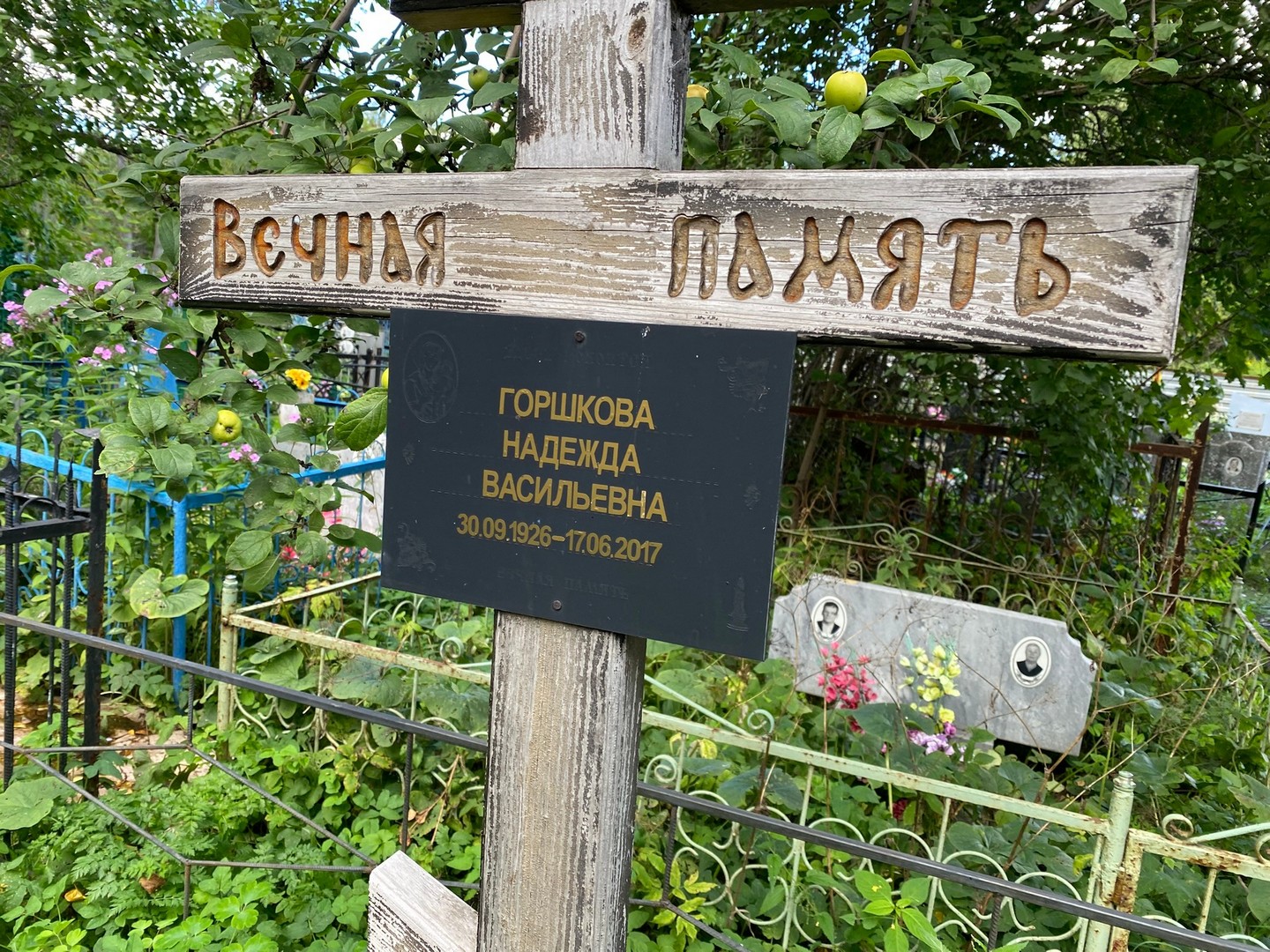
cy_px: 476
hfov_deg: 67.3
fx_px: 954
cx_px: 635
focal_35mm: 26
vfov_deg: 53.1
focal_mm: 4.25
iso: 64
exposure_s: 1/122
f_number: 1.8
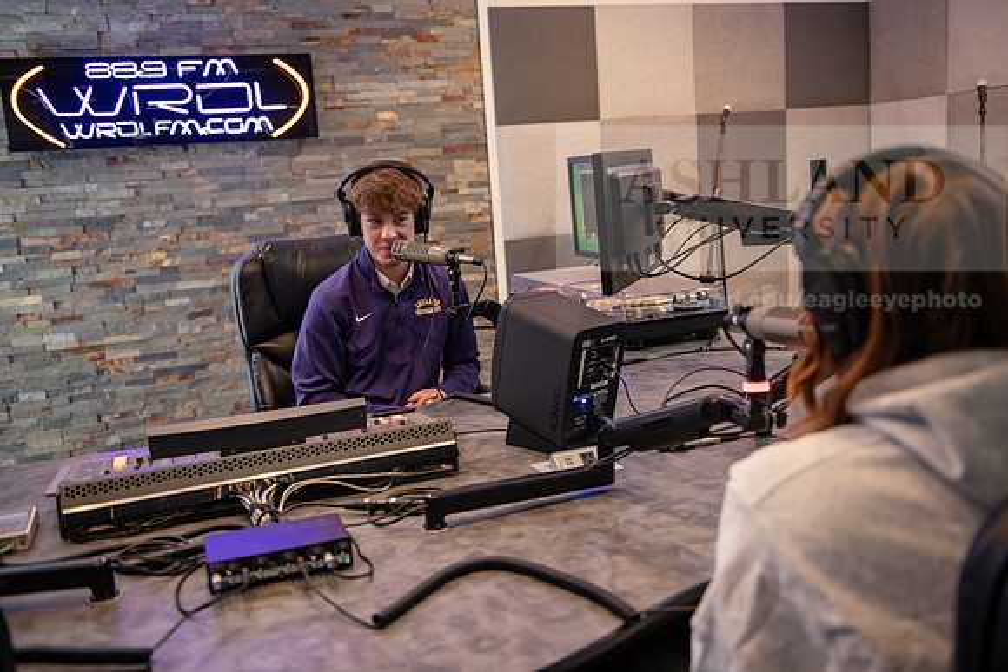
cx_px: 504
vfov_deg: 37.9
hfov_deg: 54.4
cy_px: 336
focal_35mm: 35
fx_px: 980
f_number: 2.8
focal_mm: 35
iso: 800
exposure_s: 1/100
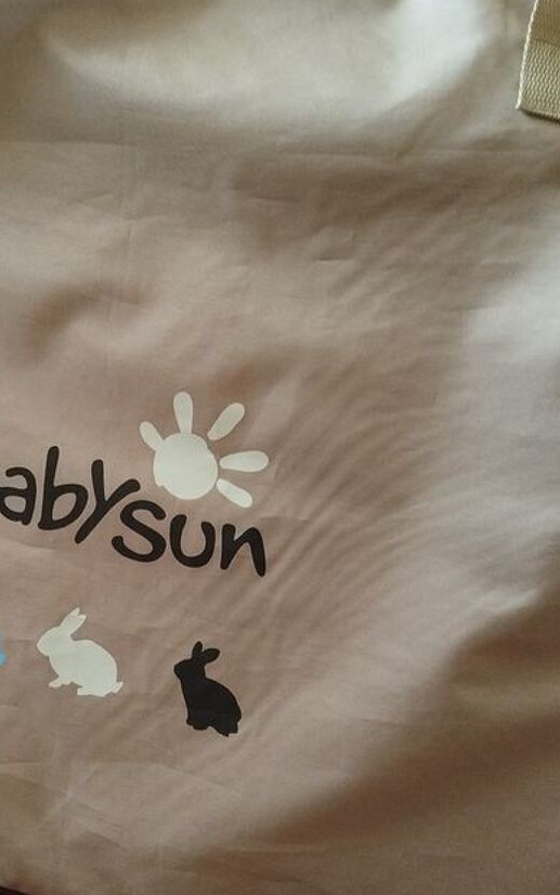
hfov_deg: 30.9
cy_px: 528
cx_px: 159
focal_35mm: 41
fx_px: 1001
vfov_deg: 48.0
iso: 800
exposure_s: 1/17
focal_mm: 5.31
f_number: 1.7
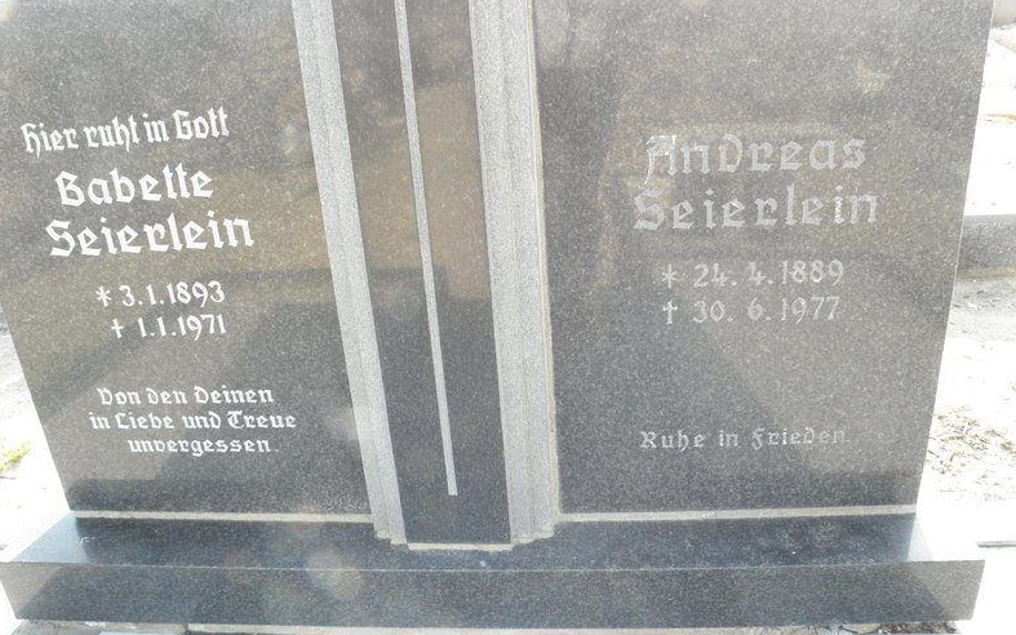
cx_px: 501
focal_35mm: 28
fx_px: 775
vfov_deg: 44.5
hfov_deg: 66.5
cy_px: 350
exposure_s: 1/100
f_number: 5.6
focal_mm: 4.6
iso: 200
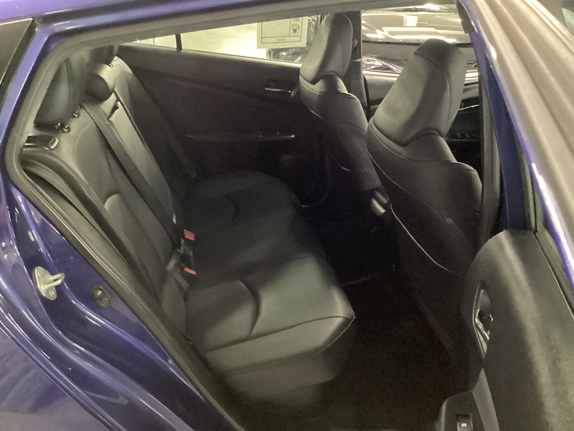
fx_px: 514
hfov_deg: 58.4
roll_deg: -1.3
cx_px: 287
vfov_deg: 45.4
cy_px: 216
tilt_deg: -26.5
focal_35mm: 31
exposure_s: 1/17
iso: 800
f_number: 2.4
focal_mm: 3.3
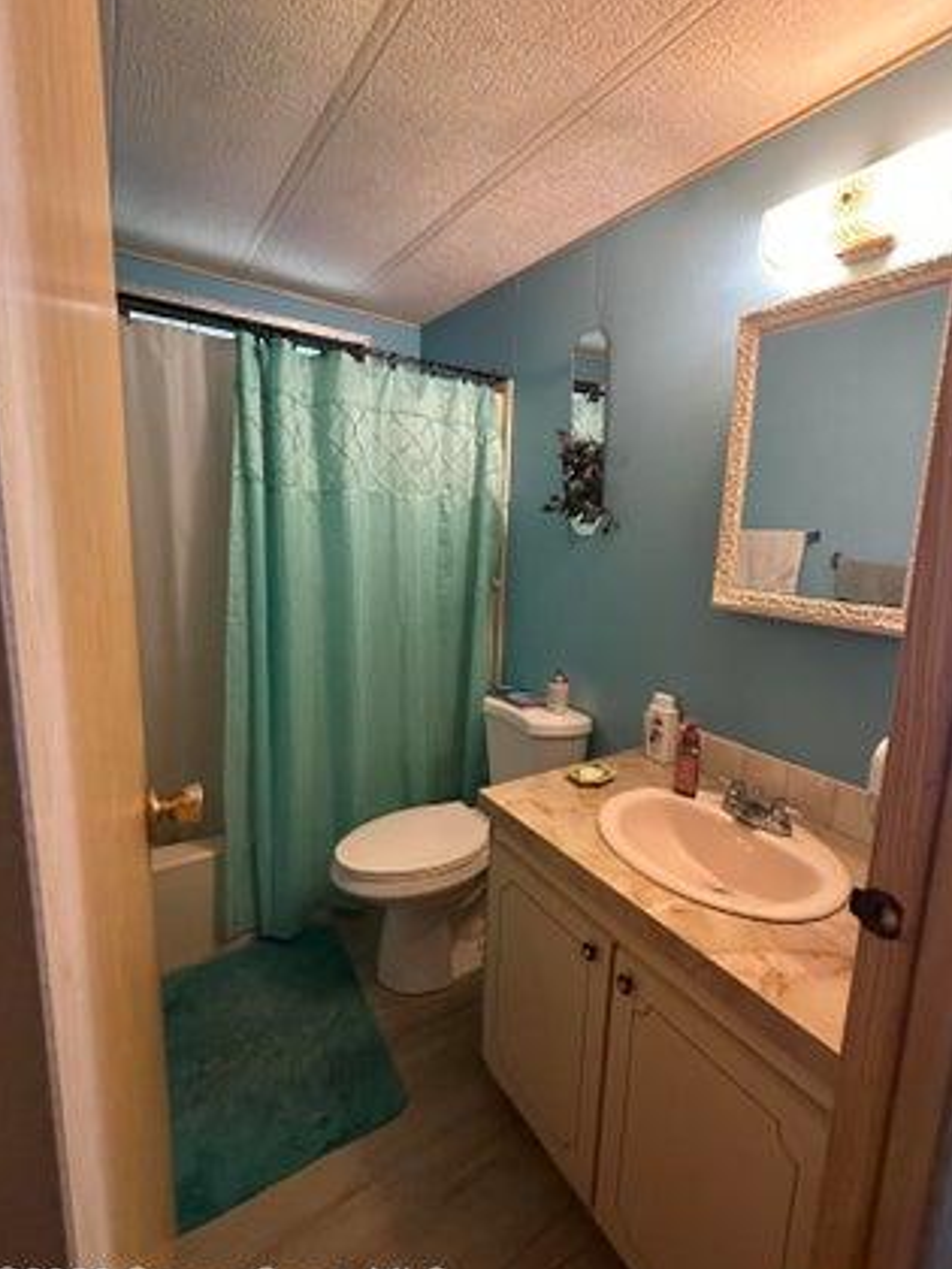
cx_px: 532
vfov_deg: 94.5
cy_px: 625
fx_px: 587
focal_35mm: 16
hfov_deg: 77.8
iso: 800
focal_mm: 2.22
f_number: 2.2
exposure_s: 1/60
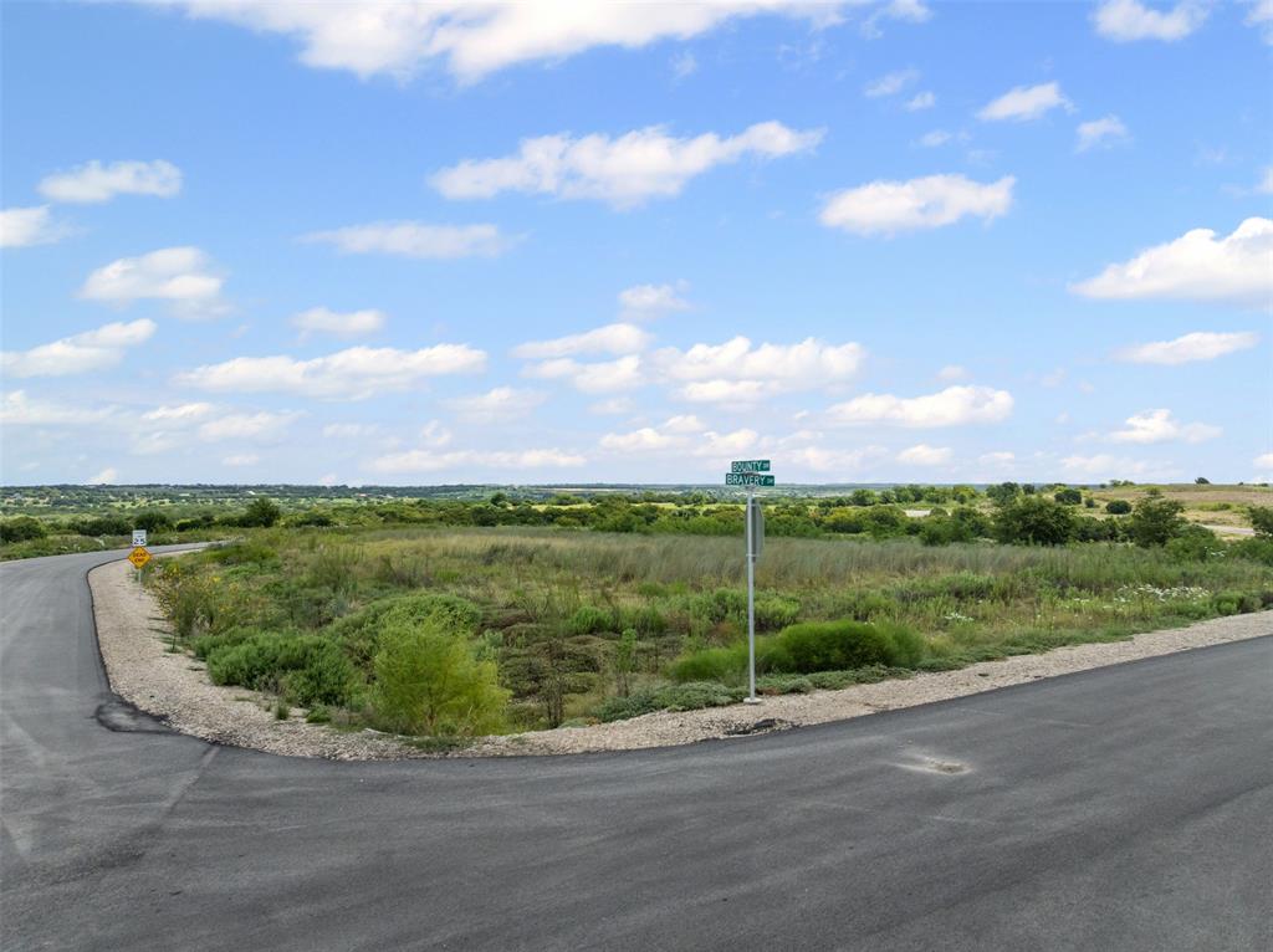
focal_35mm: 24
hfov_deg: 71.6
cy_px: 476
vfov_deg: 56.7
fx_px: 882
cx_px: 636
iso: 270
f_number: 2.8
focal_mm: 12.29
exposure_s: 1/2500
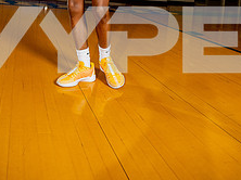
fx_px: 271
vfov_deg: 31.0
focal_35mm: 39
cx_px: 97
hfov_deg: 47.6
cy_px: -36
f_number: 4
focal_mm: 20
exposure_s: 1/250
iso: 160
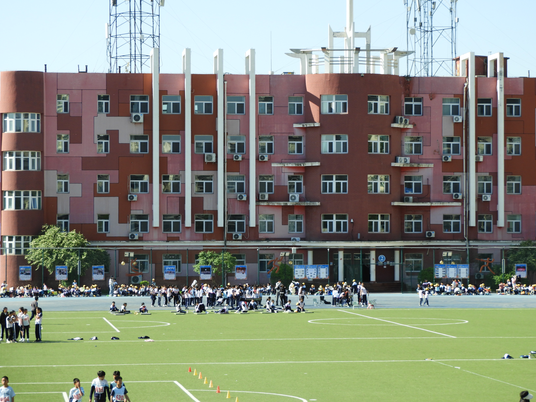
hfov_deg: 15.8
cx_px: 268
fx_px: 1936
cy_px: 201
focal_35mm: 125
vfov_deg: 11.9
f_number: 5
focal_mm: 22.4
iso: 100
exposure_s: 1/320
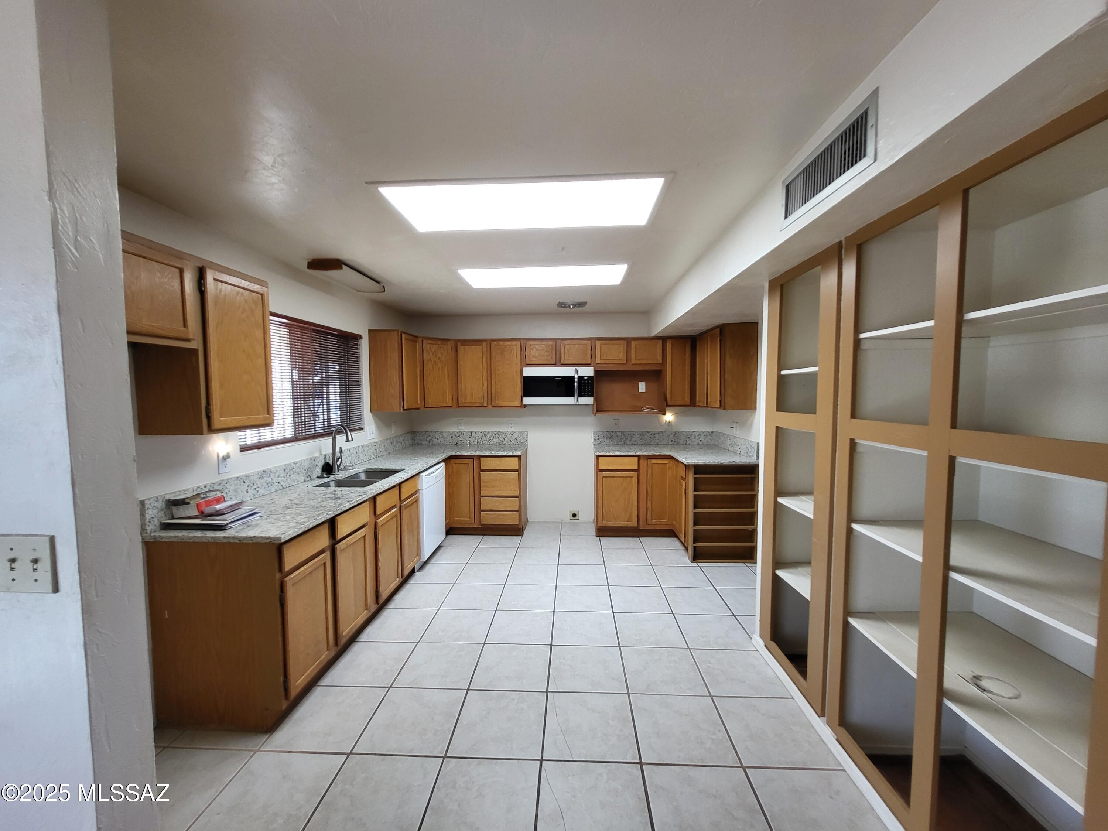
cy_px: 416
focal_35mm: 13
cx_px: 554
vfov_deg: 89.9
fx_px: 416
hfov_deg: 106.2
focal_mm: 1.74
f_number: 2.2
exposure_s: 1/60
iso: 100
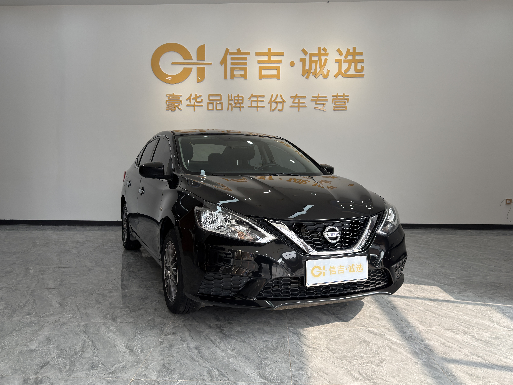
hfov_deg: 60.0
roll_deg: -0.4
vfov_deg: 46.8
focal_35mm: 30
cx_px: 256
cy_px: 192
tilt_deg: -4.0
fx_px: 445
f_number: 1.78
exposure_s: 1/568
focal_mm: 6.76
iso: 64
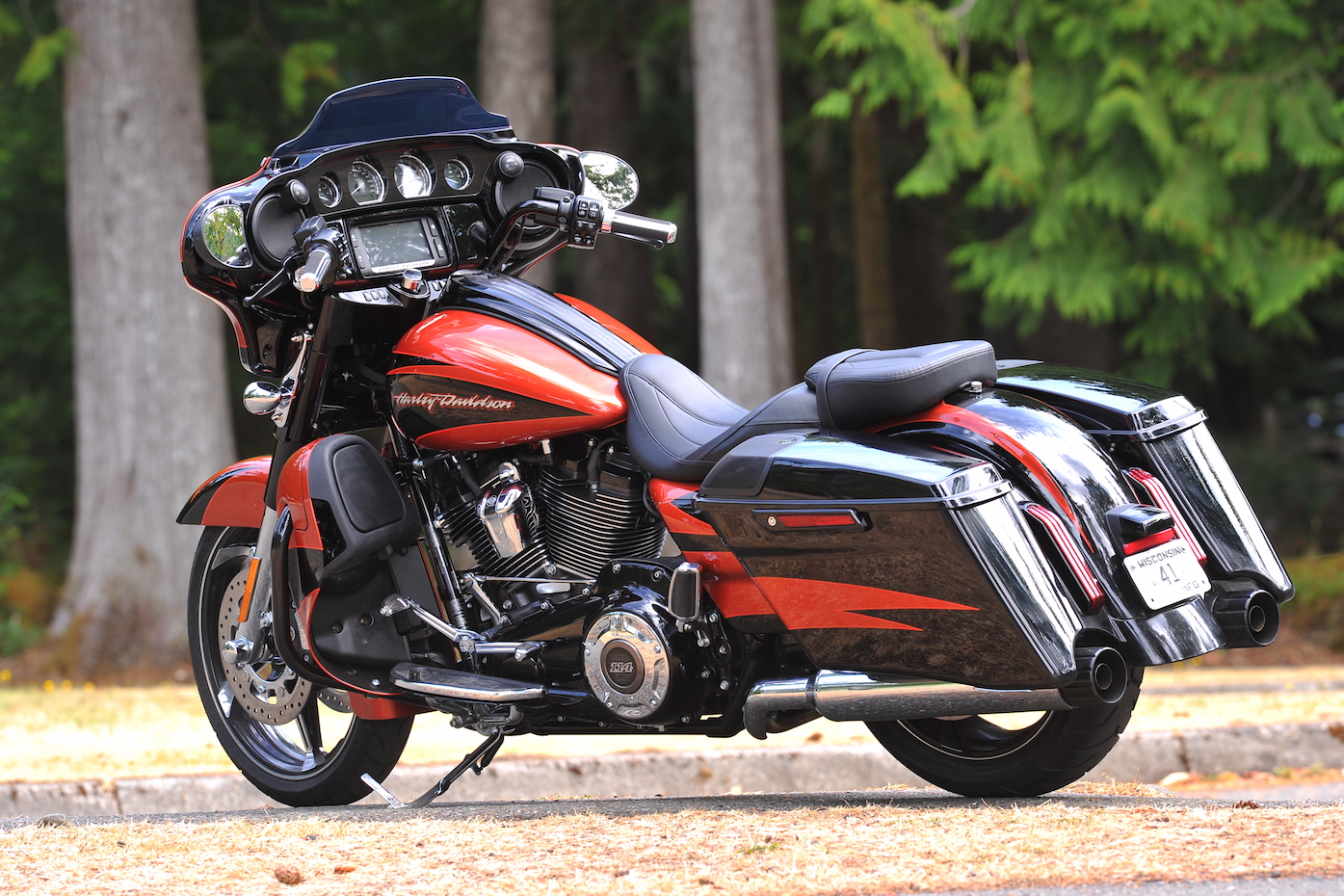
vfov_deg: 4.6
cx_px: 671
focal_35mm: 301
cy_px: 448
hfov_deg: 6.8
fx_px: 11236
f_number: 8
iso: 100
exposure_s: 1/25
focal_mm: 300
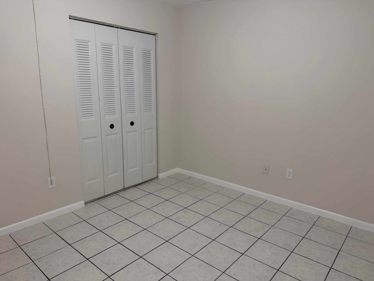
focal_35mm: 24
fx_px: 259
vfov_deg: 56.8
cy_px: 140
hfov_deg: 71.6
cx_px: 187
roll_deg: -0.9
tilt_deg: -11.8
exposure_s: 1/60
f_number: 1.78
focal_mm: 6.76
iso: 125
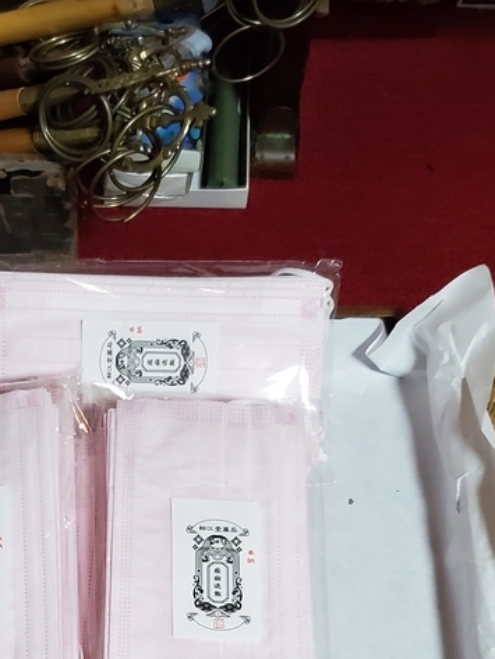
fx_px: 1258
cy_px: 609
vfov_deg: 28.1
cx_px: 103
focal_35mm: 66
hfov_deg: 22.0
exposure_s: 1/50
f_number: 1.5
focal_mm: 4.3
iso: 200
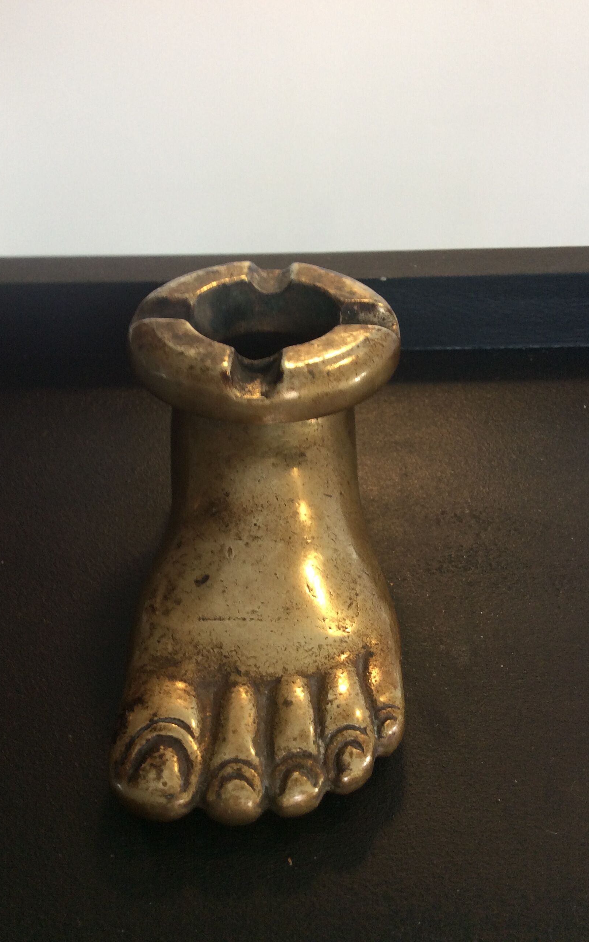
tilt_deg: -32.8
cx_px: 281
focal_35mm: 34
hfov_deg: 37.3
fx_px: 873
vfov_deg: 56.7
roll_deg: +1.9
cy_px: 470
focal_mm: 3.3
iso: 40
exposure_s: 1/25
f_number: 2.4
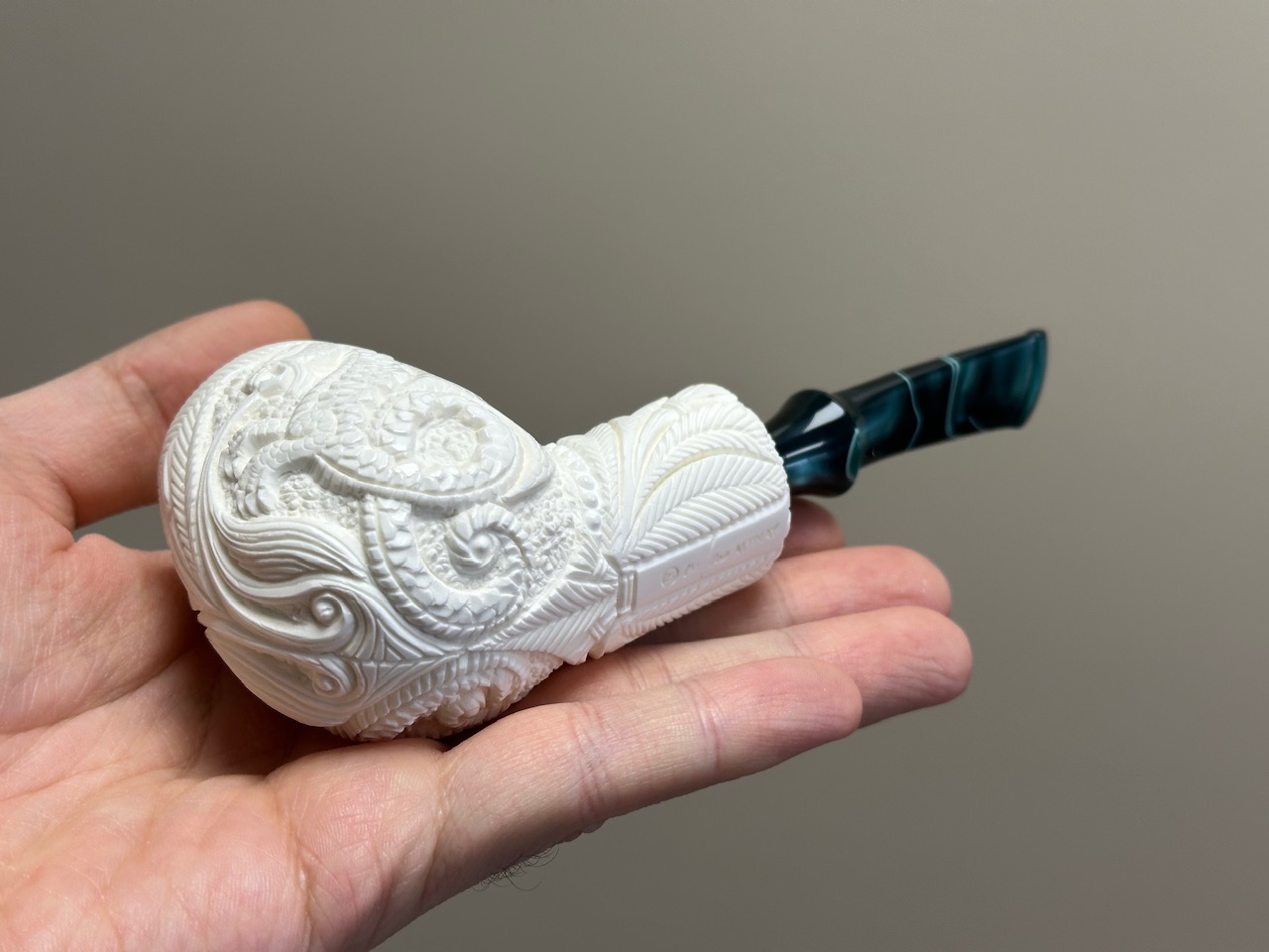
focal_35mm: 48
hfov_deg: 39.7
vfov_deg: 30.3
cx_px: 634
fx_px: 1760
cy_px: 476
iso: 64
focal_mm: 6.86
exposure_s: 1/121
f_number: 1.78
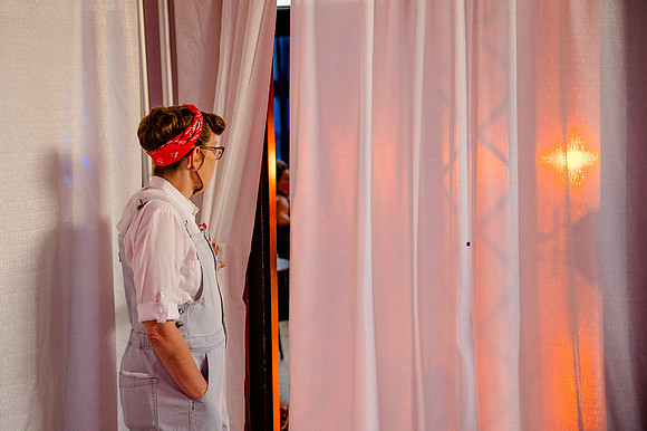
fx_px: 1348
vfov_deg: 18.1
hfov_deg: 27.0
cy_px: 182
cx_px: 273
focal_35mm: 75
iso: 2500
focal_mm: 65
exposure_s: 1/160
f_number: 4
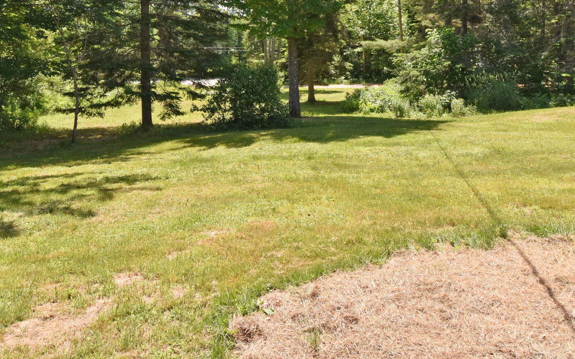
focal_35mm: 29
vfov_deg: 39.4
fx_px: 454
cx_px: 276
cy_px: 22
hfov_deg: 64.6
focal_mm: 10
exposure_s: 1/250
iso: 100
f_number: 7.1
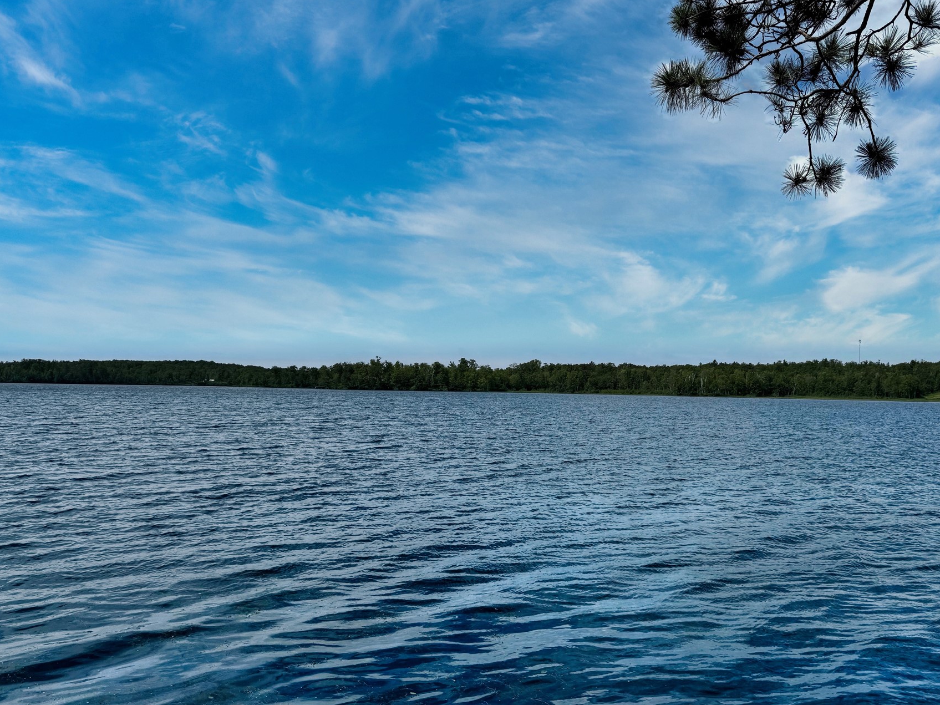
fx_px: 787
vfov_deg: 48.2
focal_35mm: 29
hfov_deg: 61.4
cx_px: 540
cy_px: 363
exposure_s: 1/10417
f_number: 1.78
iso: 80
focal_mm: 6.76
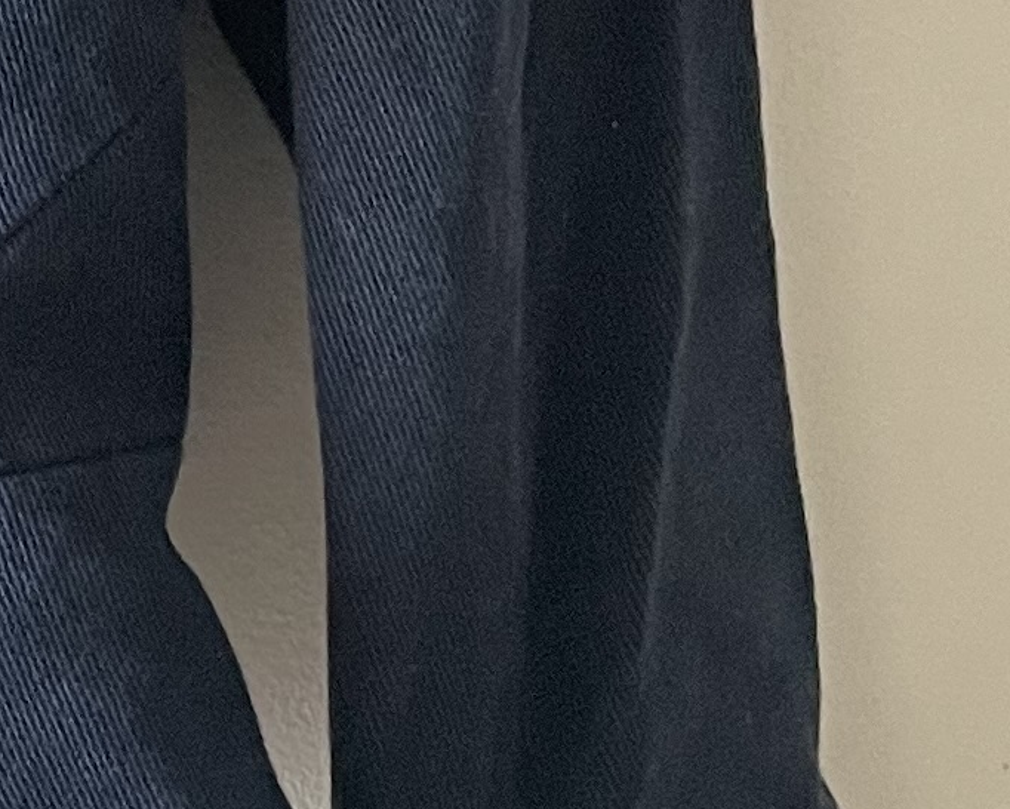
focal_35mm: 150
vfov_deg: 10.1
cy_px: -215
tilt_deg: -3.8
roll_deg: -0.5
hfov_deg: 11.1
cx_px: -1312
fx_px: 4485
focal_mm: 4.2
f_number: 1.6
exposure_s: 1/62
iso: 125
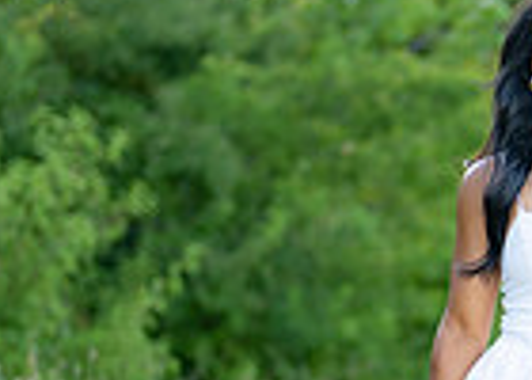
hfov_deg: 8.1
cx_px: 590
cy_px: 401
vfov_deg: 5.8
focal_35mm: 247
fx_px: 3732
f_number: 1.2
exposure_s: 1/1000
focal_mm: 50
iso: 100
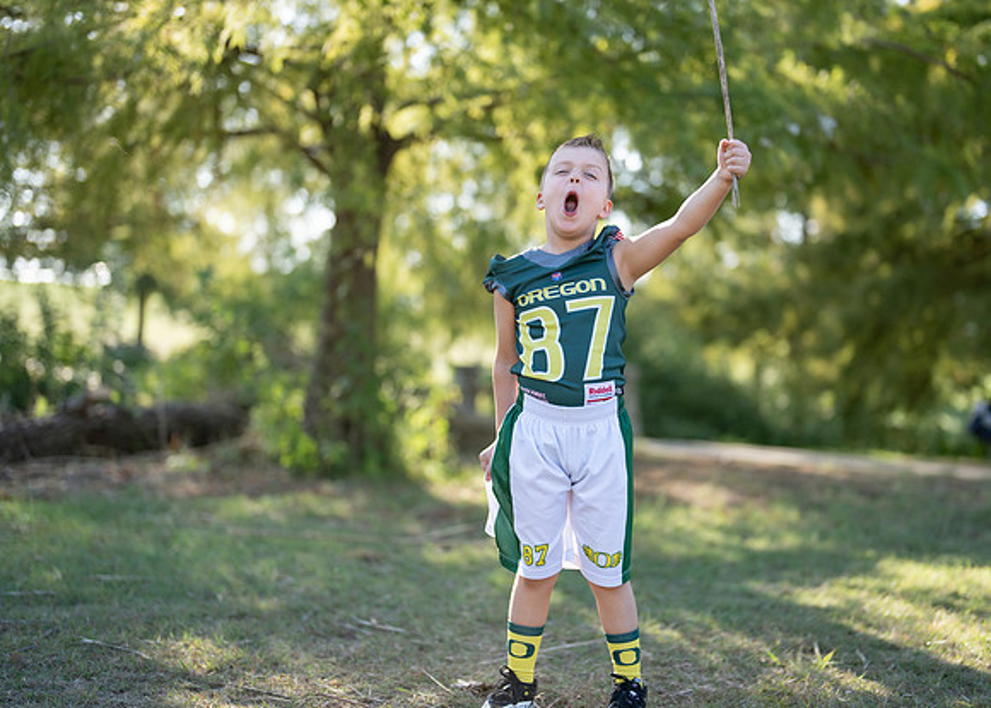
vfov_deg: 25.9
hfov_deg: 35.7
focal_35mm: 55
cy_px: 339
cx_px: 549
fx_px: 1535
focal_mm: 50
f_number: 1.2
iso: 100
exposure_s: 1/1250
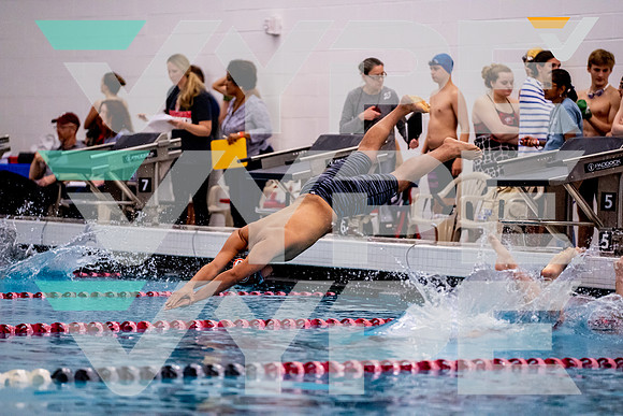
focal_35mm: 162
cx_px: 312
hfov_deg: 12.7
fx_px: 2804
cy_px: 208
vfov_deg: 8.5
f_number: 2.8
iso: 6400
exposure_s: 1/1600
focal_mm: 162
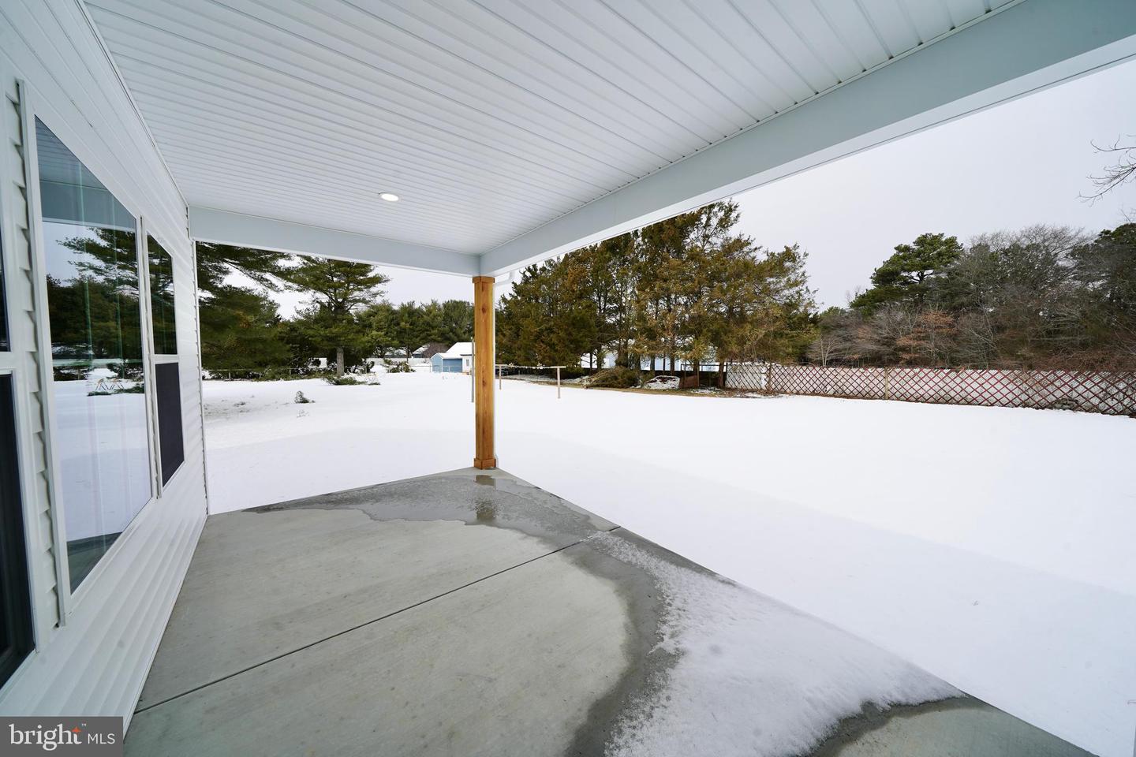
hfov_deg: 112.6
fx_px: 379
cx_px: 568
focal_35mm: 12
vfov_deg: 90.0
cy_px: 378
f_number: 10
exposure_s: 1/200
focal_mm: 12
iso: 100
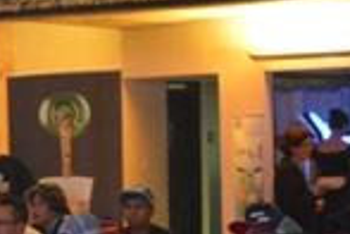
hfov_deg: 10.4
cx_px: -190
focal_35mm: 191
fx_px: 1857
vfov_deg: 7.1
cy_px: 368
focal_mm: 26
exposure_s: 1/15
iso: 3200
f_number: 5.6
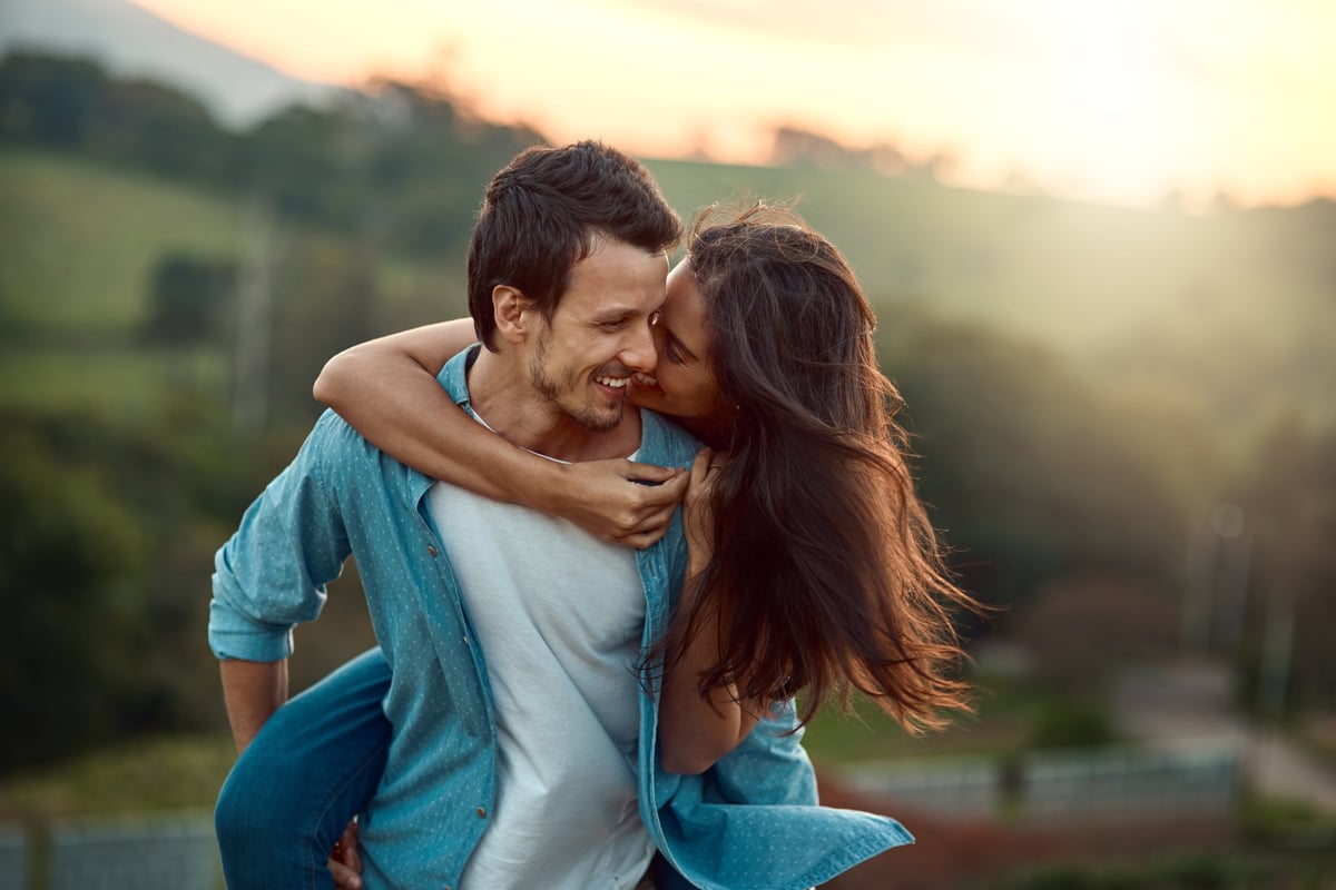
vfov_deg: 16.1
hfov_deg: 23.9
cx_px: 668
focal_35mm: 85
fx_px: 3154
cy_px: 445
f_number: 2.2
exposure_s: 1/400
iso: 200
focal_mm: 85
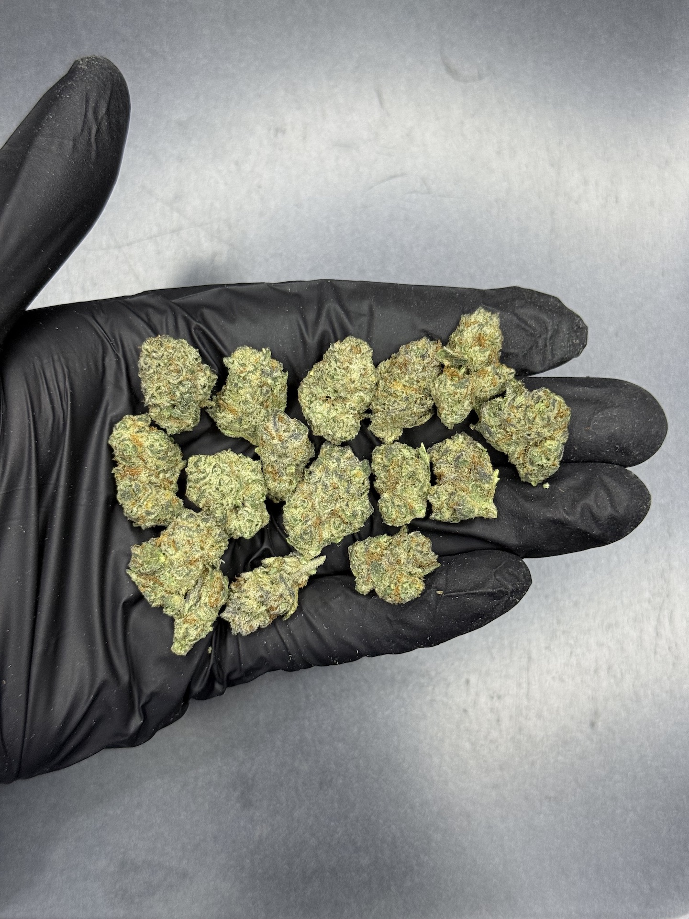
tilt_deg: -84.9
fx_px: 1274
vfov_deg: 39.7
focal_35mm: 48
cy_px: 460
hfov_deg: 30.3
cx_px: 344
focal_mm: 6.76
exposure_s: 1/50
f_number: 1.78
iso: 100
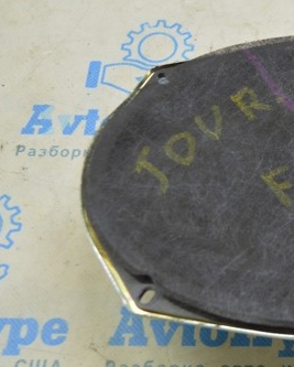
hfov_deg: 19.8
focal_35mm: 73
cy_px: 198
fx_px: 792
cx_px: 347
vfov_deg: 26.1
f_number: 5.6
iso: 400
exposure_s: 1/20
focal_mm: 27
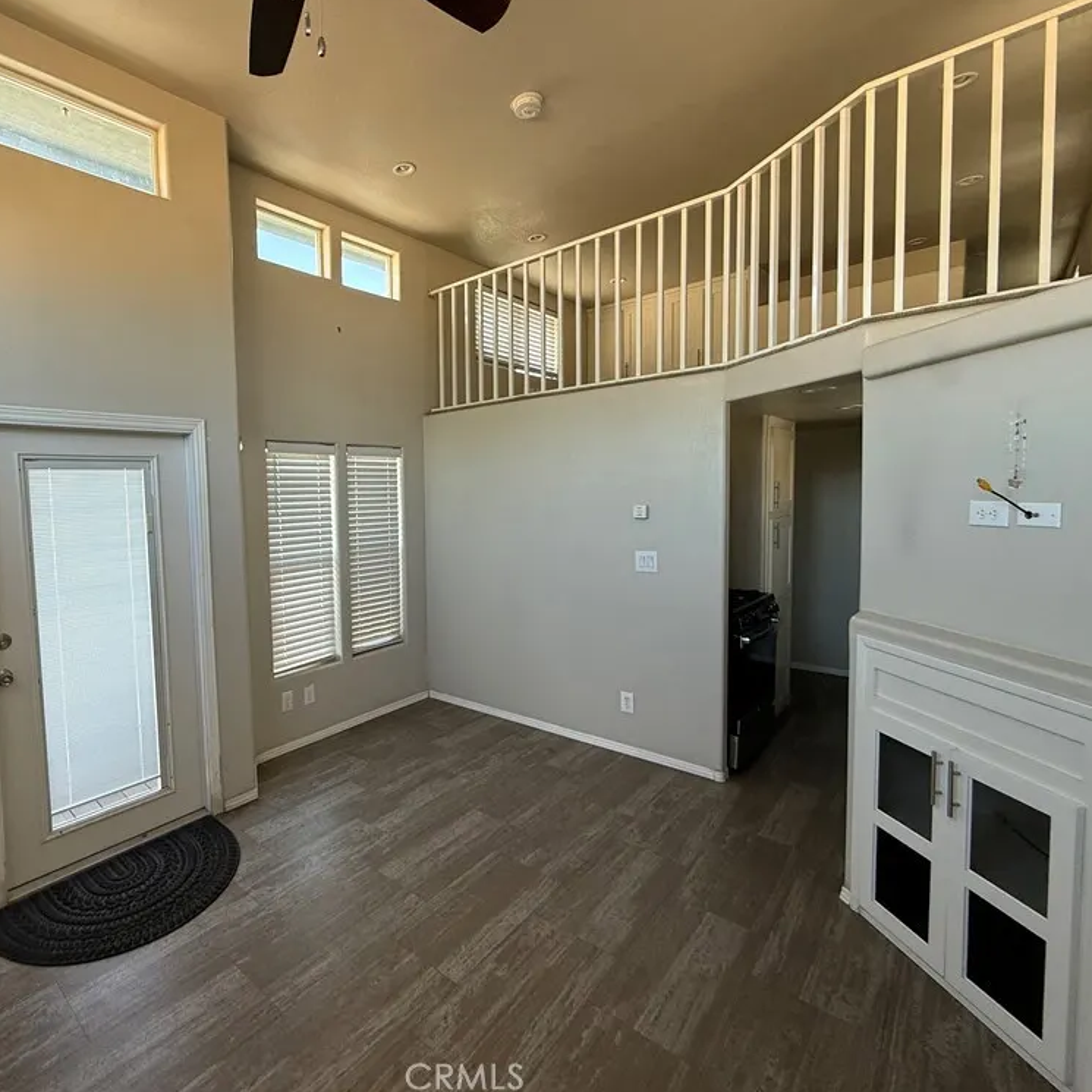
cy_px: 535
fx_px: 607
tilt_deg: -3.7
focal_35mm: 17
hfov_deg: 81.7
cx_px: 381
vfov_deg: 84.0
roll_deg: +1.0
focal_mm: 2.22
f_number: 2.2
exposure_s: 1/99
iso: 100
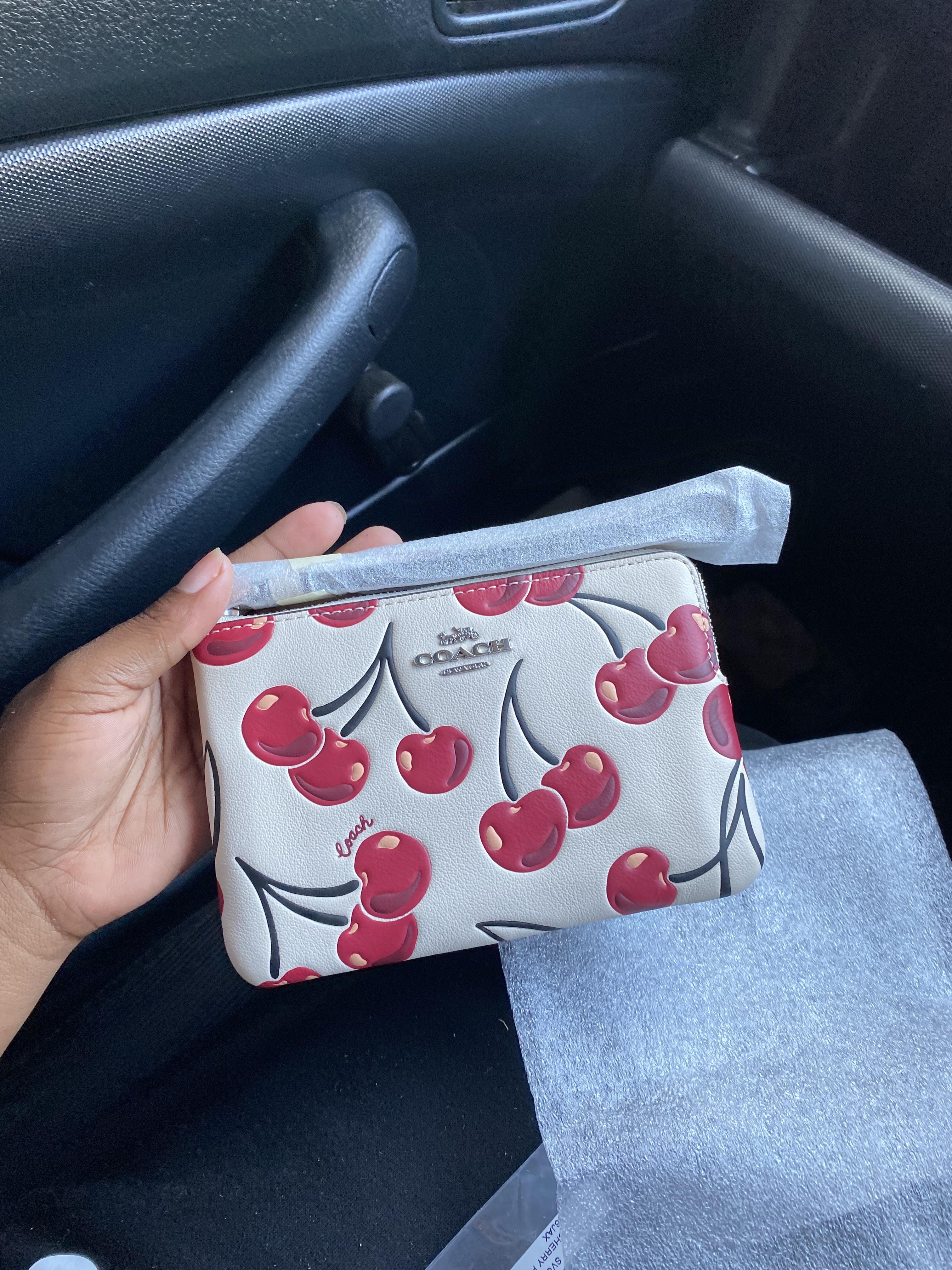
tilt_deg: -50.2
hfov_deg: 53.1
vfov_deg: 67.3
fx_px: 953
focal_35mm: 26
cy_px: 635
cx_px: 476
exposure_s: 1/118
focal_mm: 4.25
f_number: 1.8
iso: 125
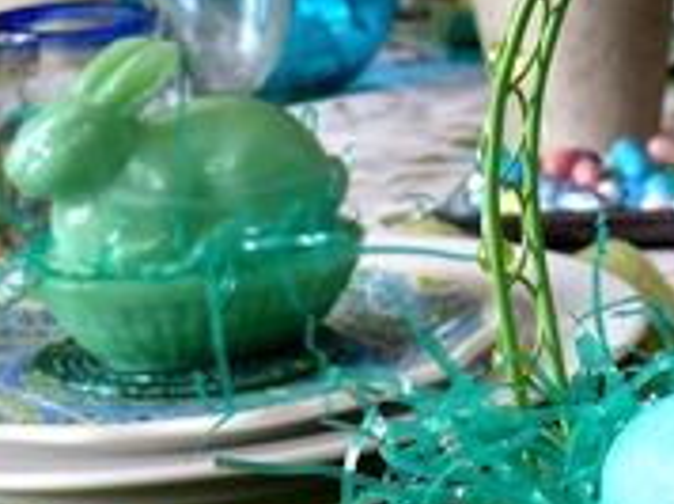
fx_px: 2956
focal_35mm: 152
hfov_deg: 12.7
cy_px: 252
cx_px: 839
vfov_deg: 9.7
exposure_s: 1/60
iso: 100
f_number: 3.2
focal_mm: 9.8
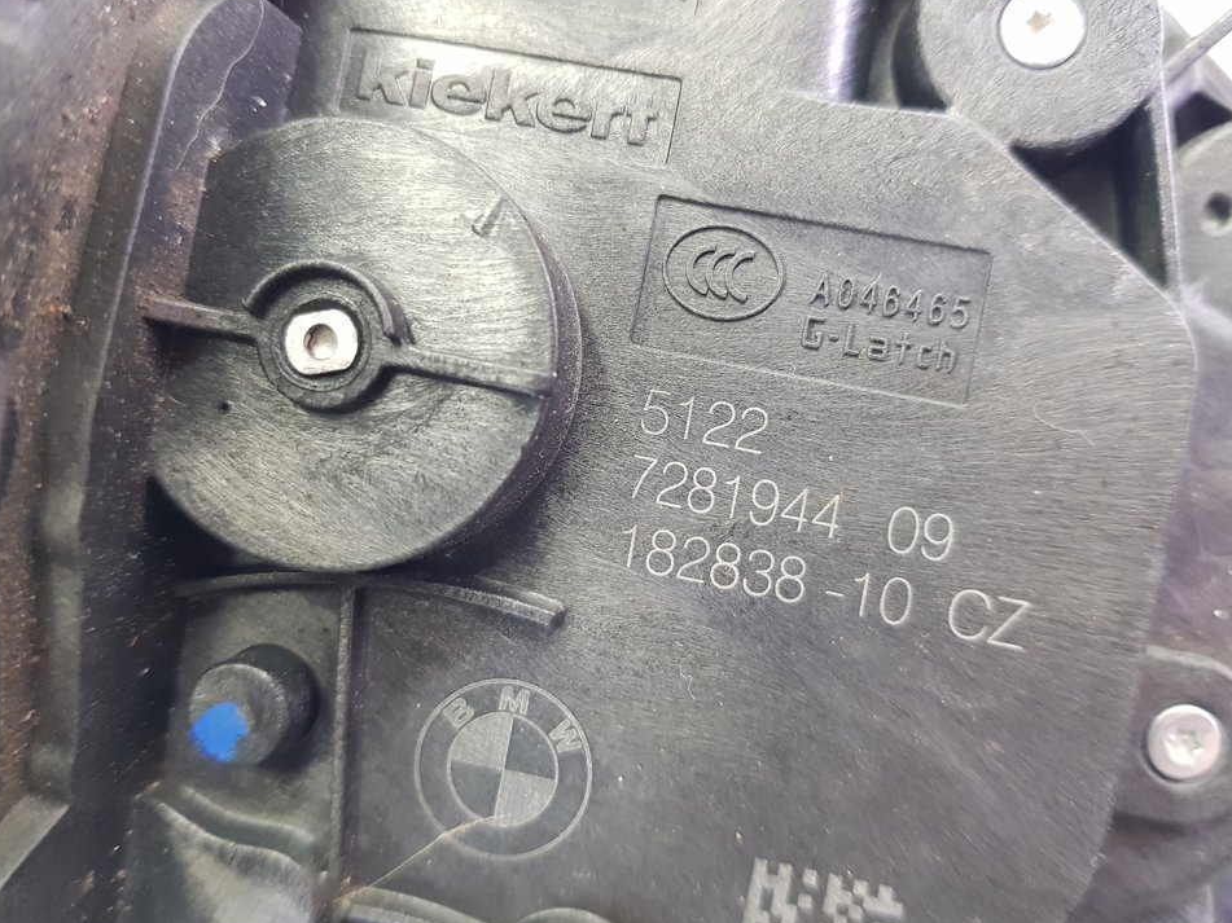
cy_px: 461
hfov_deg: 63.4
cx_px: 631
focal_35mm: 28
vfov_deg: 49.7
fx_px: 996
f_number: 1.7
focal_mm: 4.2
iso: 200
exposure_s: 1/50
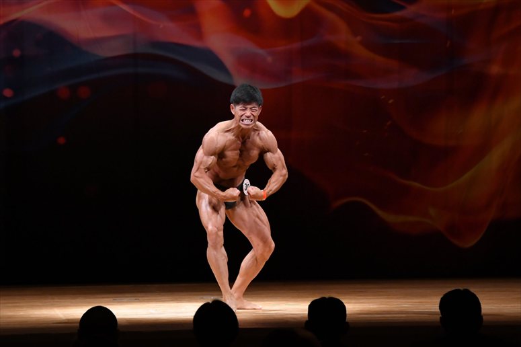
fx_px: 3139
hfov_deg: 9.5
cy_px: 174
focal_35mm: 217
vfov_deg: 6.3
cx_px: 260
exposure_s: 1/400
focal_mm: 145
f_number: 5.6
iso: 4000
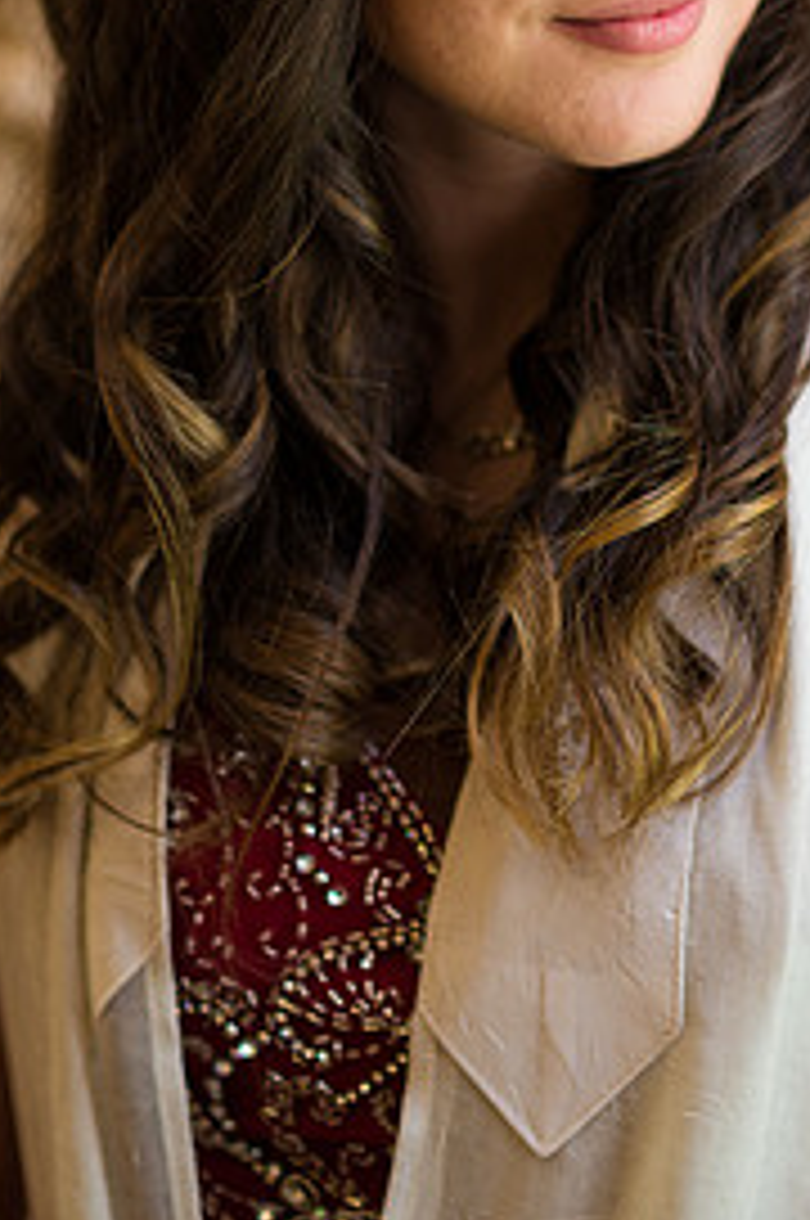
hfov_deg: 9.7
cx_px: 601
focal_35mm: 141
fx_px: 4771
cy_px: 230
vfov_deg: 14.5
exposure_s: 1/60
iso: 200
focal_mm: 85
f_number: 2
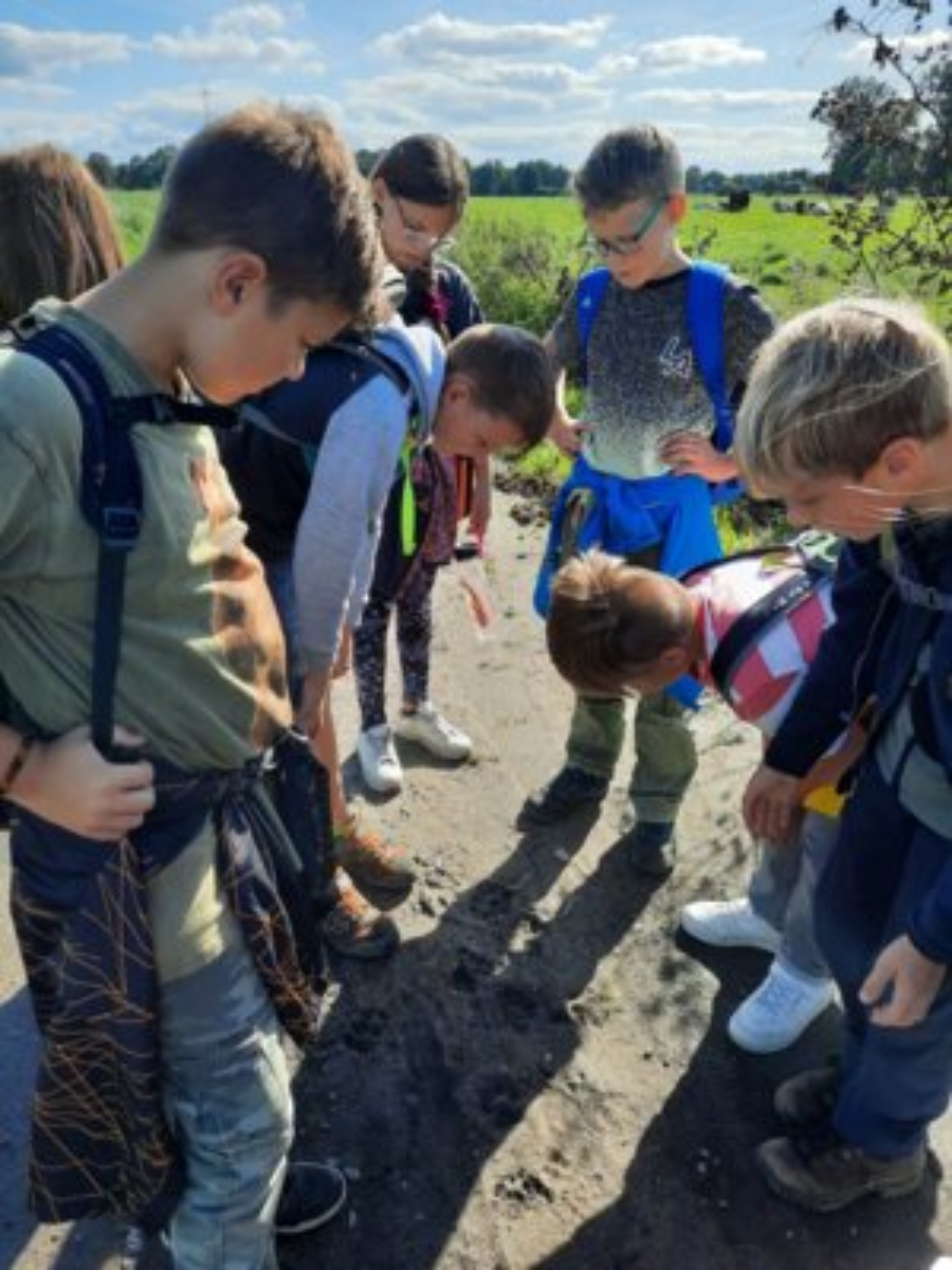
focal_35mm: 25
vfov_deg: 69.4
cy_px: 635
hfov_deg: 54.9
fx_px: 917
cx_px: 476
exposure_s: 1/480
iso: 32
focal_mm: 4.6
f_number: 2
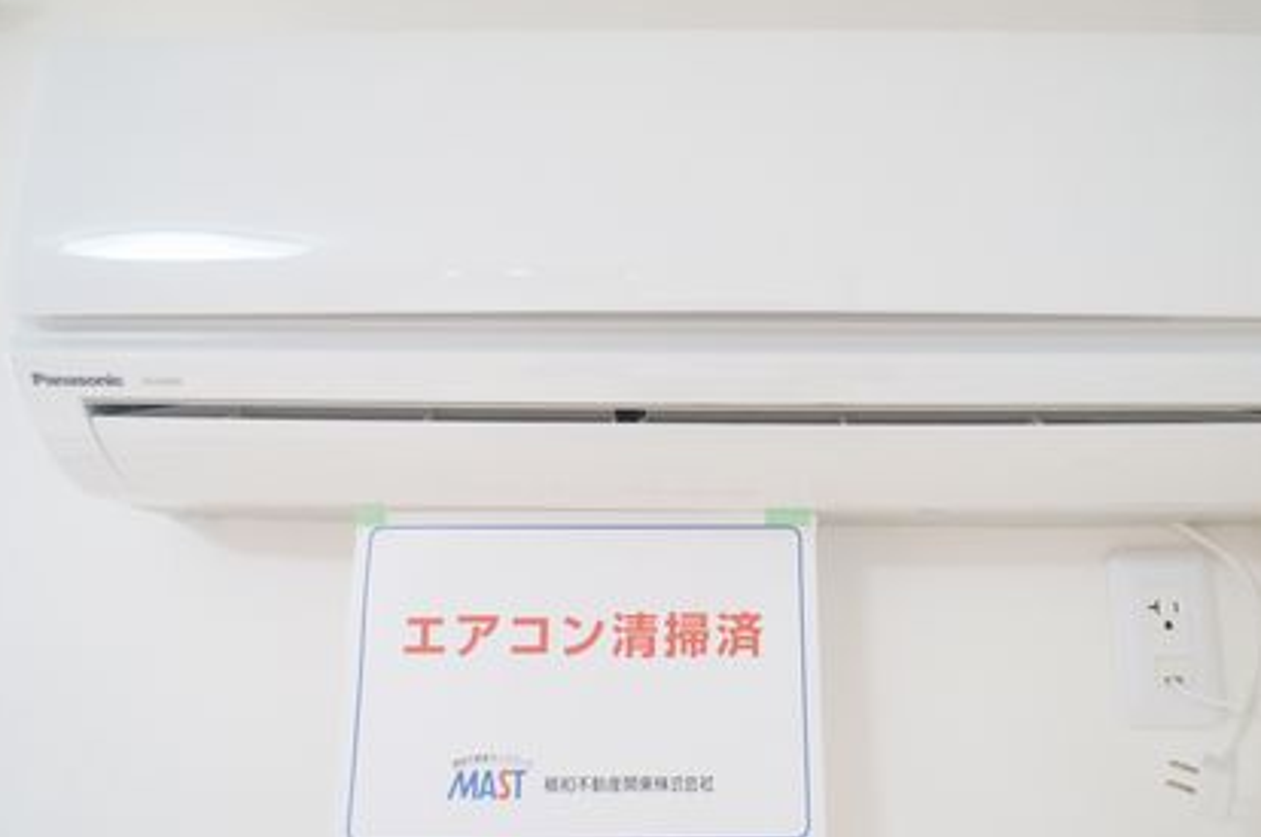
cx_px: 698
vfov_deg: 44.8
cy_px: 371
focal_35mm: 29
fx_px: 1015
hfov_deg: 63.6
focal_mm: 16
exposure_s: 1/60
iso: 1250
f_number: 4
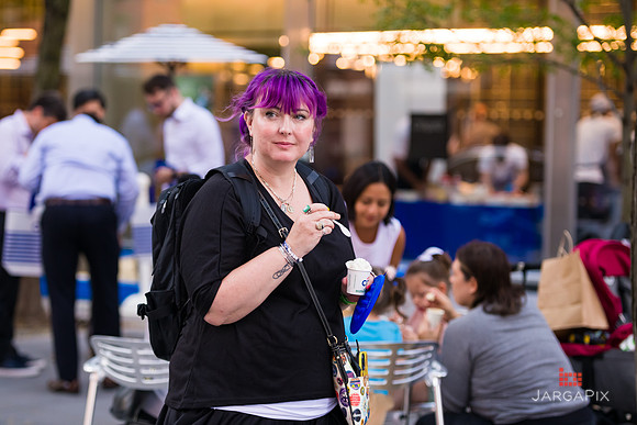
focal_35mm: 110
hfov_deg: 18.6
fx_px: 1940
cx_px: 288
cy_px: 192
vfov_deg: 12.5
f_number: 3.2
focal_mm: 100
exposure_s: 1/500
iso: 800
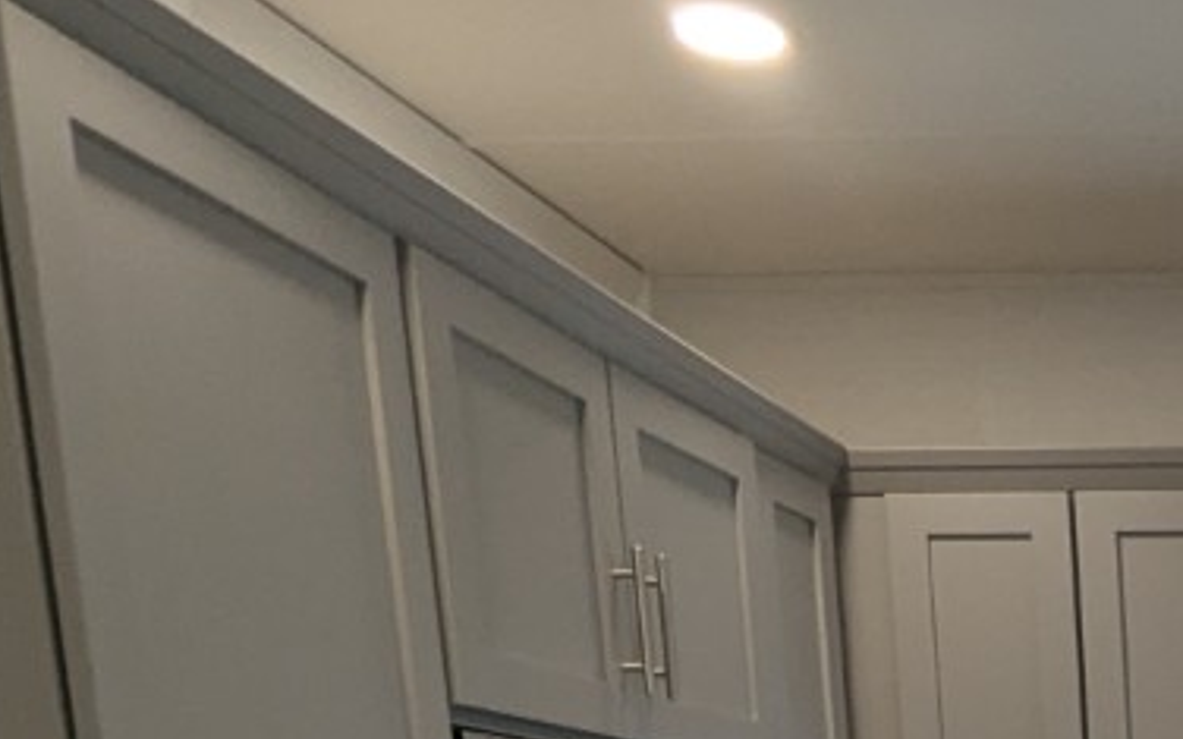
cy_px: 1343
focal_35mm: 63
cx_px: 1619
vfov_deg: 16.9
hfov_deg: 26.4
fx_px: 2031
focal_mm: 2.35
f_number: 2.2
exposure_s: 1/139
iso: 160
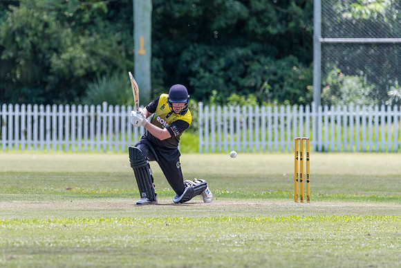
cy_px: 136
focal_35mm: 595
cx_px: 163
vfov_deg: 2.3
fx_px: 6633
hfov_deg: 3.5
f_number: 6.3
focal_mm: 500
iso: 1100
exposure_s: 1/2000
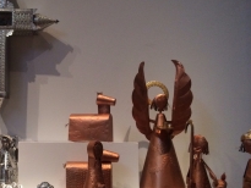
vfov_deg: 29.1
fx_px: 363
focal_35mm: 50
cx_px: 53
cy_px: 107
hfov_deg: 36.9
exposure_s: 1/30
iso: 200
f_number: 2.2
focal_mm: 4.15
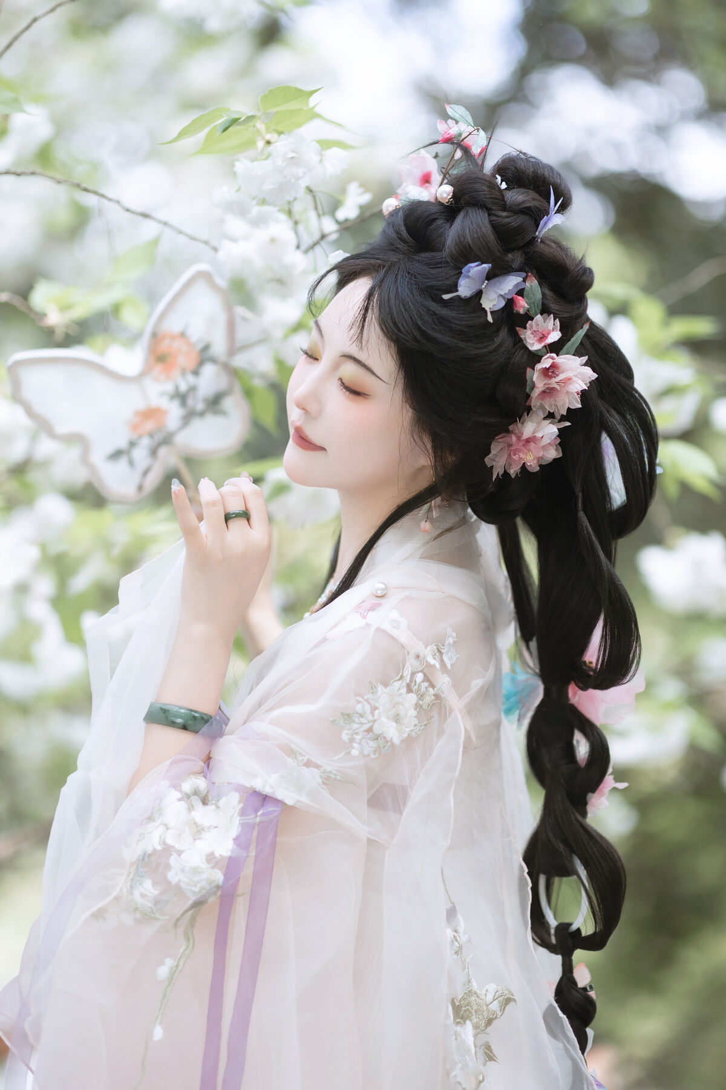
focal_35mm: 85
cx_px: 363
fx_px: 2571
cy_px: 545
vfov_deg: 23.9
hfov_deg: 16.1
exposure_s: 1/640
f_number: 1.8
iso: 100
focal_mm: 85
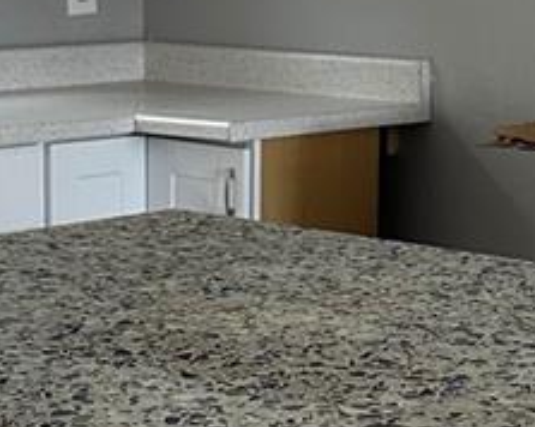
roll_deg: -1.3
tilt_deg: -8.8
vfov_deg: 12.2
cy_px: 331
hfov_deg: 15.3
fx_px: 1993
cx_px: 365
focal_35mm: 126
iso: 160
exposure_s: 1/121
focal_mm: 6.86
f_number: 1.78
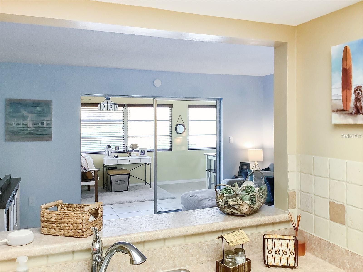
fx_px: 325
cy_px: 136
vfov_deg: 45.4
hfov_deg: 58.4
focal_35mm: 31
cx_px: 182
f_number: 2.4
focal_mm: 3.3
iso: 100
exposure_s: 1/60
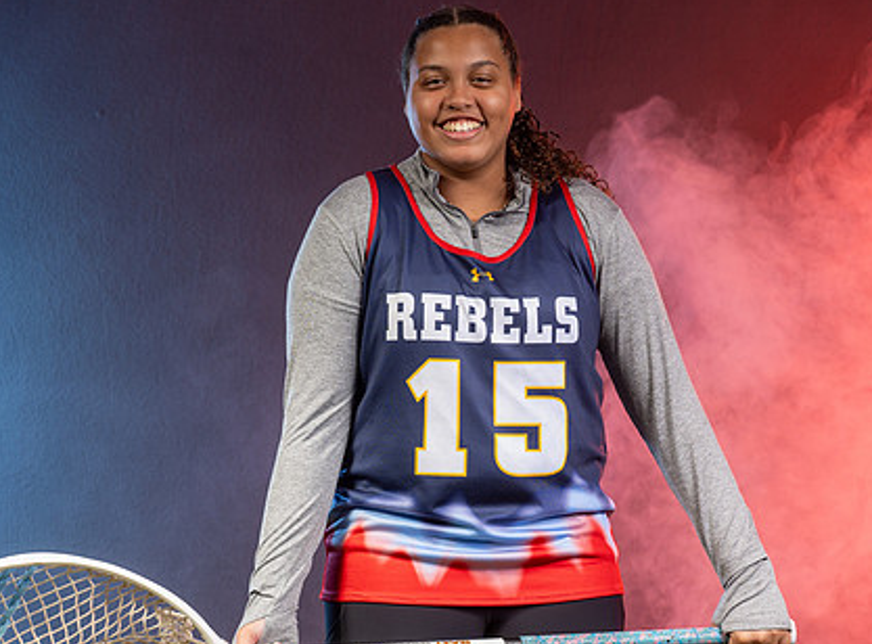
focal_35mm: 149
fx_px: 3733
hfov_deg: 13.3
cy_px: 374
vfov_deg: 9.9
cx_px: 514
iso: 64
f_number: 6.3
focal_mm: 91
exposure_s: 1/200
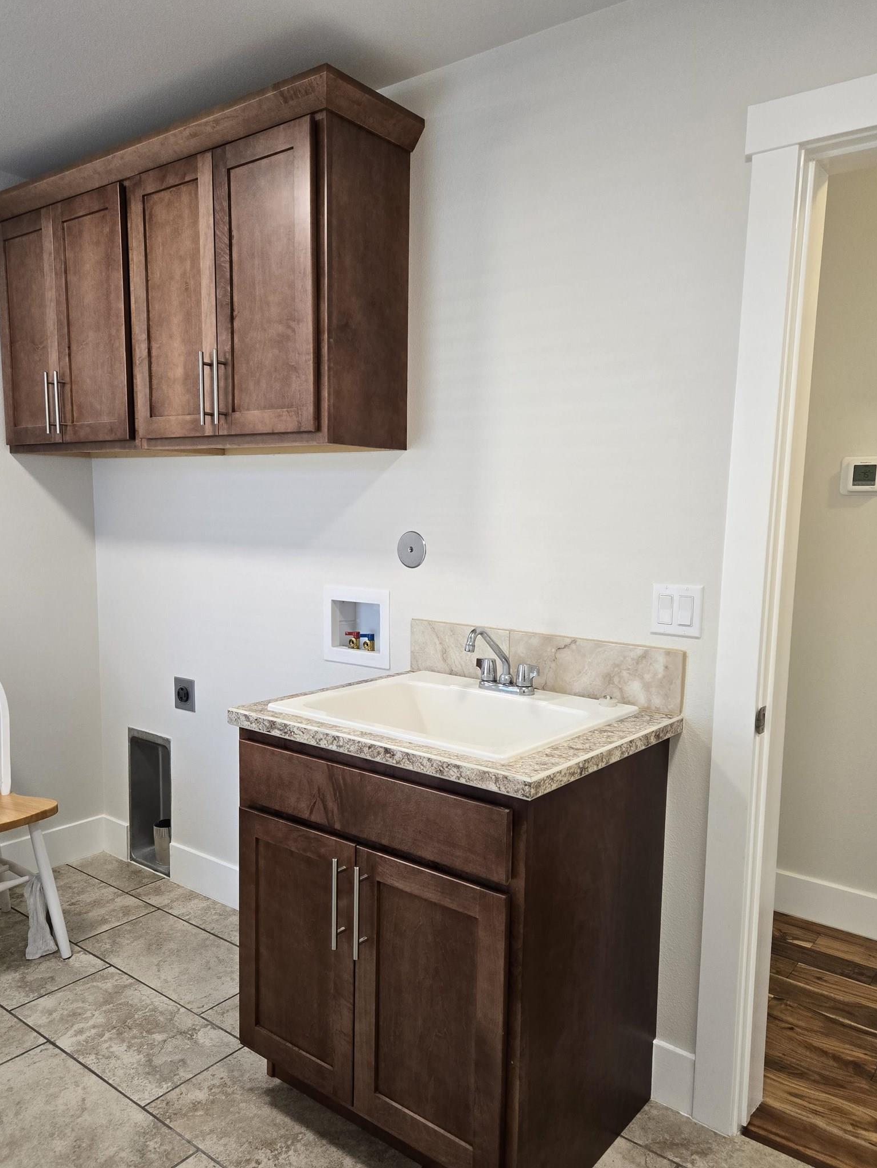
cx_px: 439
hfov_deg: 53.1
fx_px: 878
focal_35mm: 26
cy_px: 618
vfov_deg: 67.2
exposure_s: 1/120
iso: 160
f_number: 1.8
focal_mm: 5.4
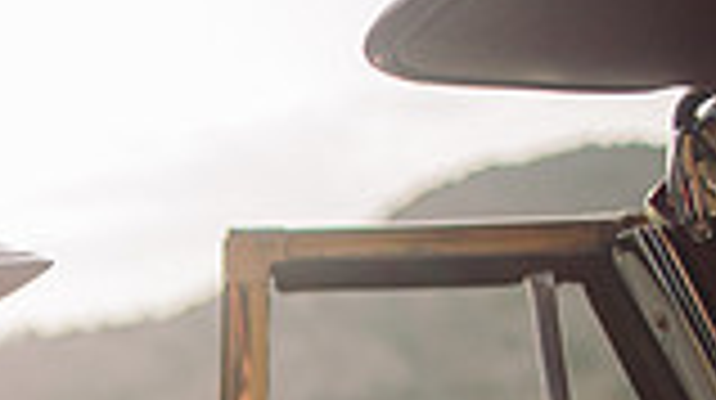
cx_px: -315
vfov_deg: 10.5
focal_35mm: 107
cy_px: 769
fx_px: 2029
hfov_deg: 18.1
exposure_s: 1/8000
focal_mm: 28
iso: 1000
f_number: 2.8
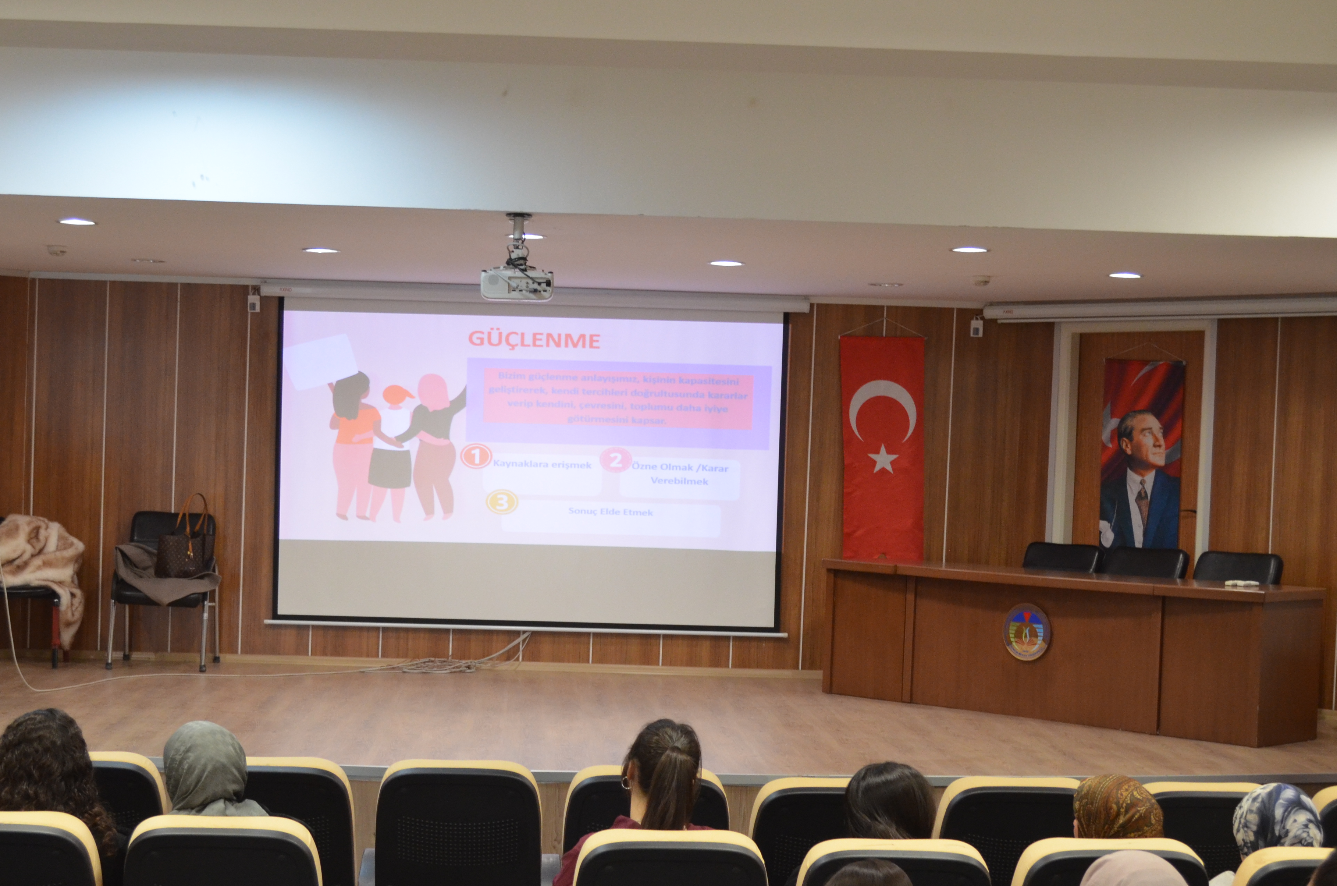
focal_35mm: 61
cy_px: 565
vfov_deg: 22.1
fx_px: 2261
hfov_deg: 32.9
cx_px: 587
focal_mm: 30
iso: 1100
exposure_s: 1/30
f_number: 4.5
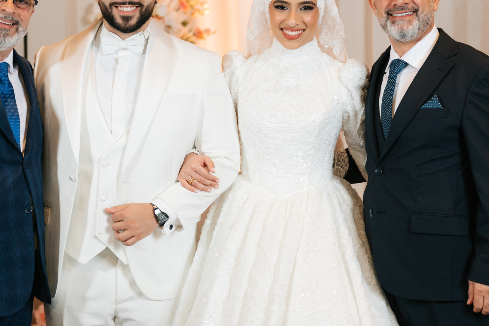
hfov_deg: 15.8
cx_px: 188
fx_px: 1766
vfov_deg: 10.5
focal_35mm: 130
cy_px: 95
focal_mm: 82
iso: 400
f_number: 2.8
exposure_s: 1/200
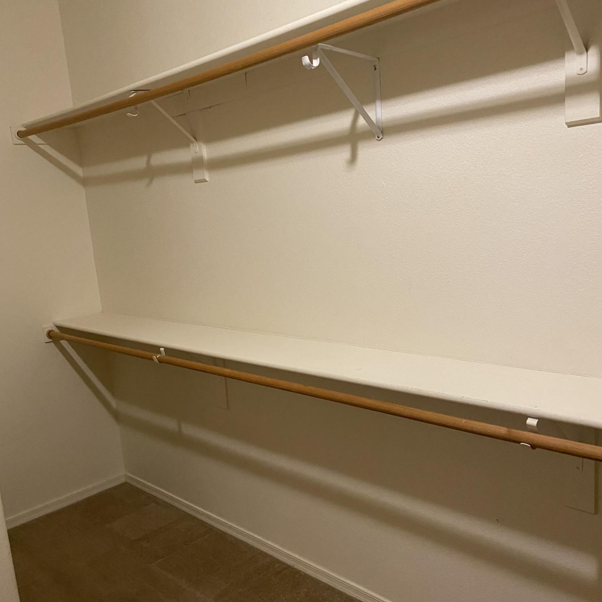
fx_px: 610
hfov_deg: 52.5
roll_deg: +3.1
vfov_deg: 52.5
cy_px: 328
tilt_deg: -9.9
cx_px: 298
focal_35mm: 31
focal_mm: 4.25
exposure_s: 1/40
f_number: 1.8
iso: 400
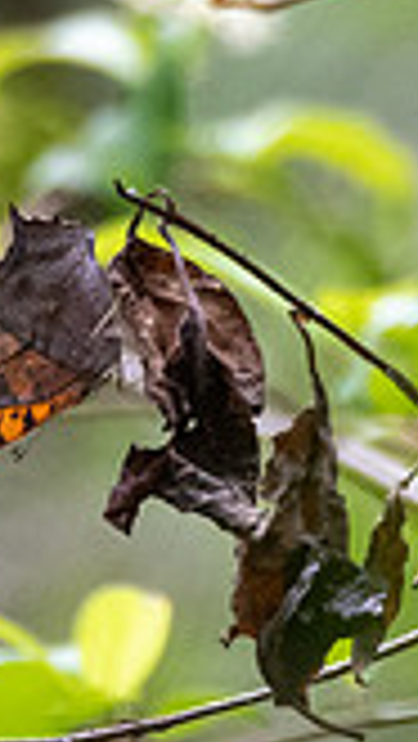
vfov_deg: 0.6
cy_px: 165
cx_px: 194
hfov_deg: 0.3
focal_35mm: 3505
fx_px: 68958
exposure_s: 1/800
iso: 2000
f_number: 6.3
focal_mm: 600
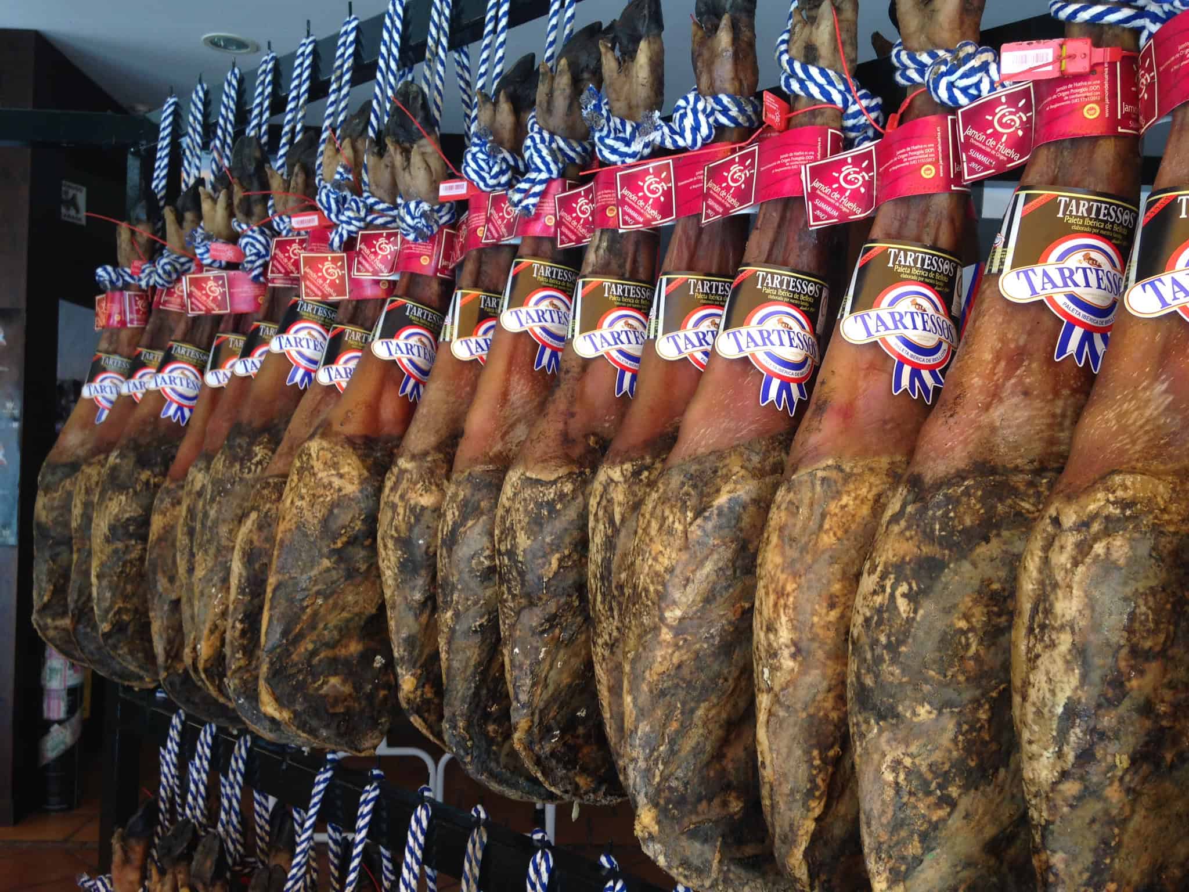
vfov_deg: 42.9
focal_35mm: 33
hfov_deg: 55.4
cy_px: 446
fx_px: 1133
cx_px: 594
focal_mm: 4.1
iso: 64
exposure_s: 1/60
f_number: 2.4
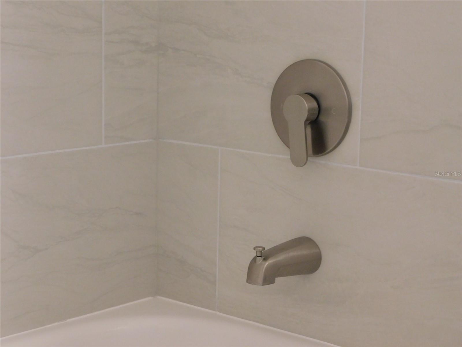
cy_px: 174
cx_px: 231
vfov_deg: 18.4
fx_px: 1068
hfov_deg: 24.4
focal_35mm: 80
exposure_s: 1/13
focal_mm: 14.2
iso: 400
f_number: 4.4
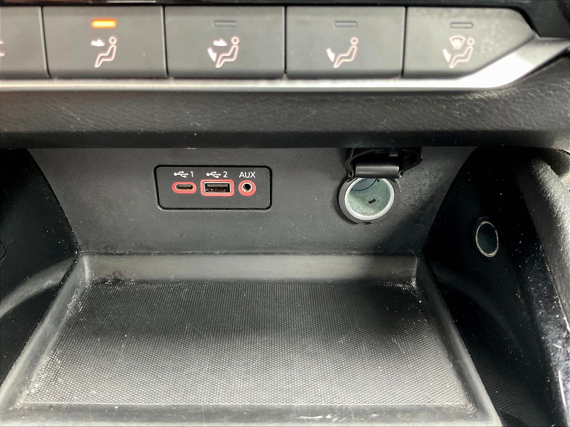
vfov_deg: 48.2
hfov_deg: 61.7
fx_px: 478
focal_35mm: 29
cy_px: 214
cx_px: 285
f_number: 1.8
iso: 320
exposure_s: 1/30
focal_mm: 3
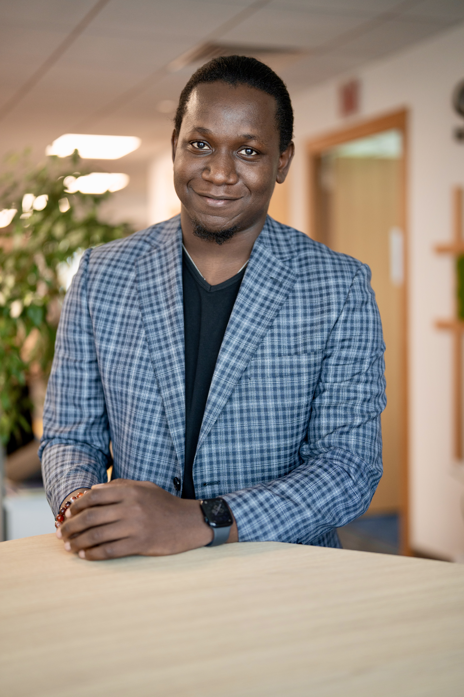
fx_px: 967
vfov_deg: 39.6
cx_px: 232
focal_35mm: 50
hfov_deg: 27.0
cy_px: 348
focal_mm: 50
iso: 800
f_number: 1.4
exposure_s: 1/320
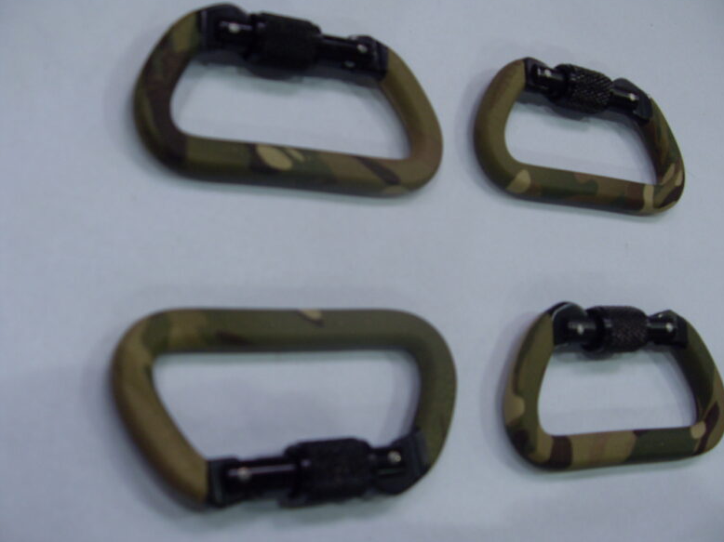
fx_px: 753
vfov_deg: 39.6
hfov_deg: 51.4
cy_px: 272
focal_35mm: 36
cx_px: 371
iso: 100
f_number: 2.8
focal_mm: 6.3
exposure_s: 1/60
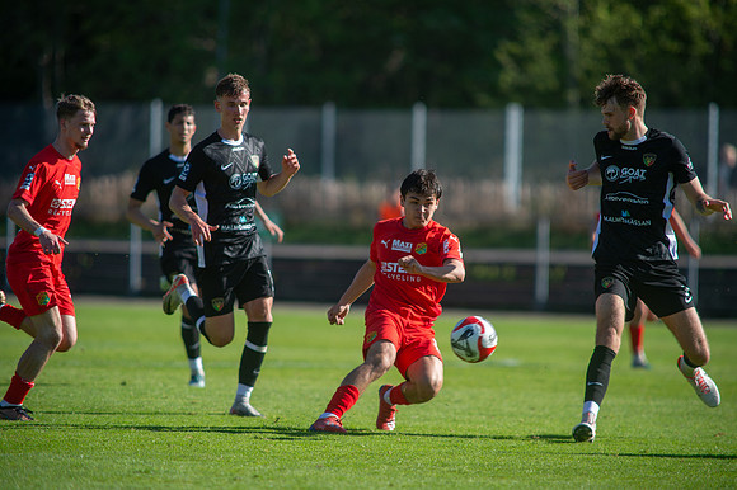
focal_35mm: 420
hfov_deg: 4.9
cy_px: 245
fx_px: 8593
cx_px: 368
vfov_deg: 3.3
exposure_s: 1/1600
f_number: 4
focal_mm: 420
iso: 280
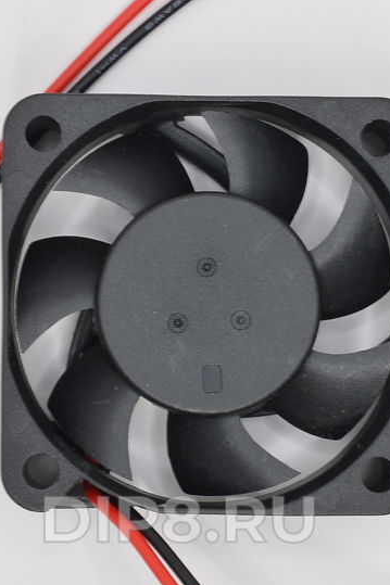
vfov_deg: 17.9
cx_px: 179
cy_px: 334
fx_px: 1854
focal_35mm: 114
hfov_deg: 12.0
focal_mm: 40
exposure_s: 1/13
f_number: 18
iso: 100
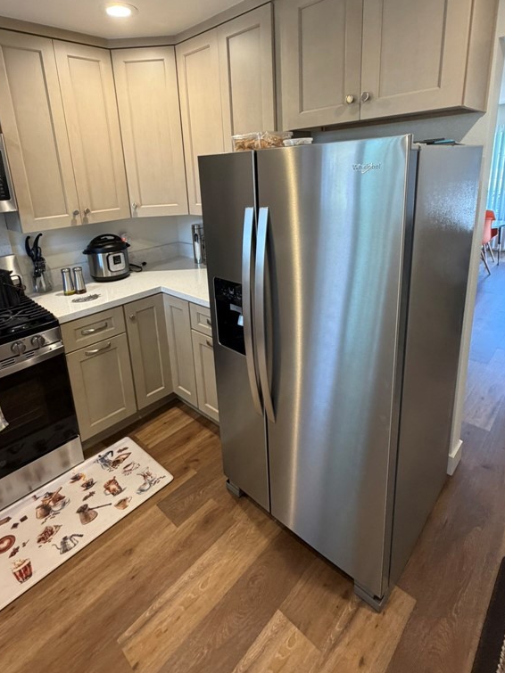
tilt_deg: -15.4
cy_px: 267
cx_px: 233
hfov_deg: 68.6
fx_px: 370
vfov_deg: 83.6
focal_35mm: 19
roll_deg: +2.1
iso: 250
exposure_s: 1/60
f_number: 2.2
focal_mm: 2.22
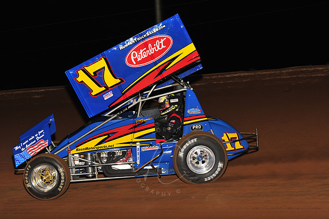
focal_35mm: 92
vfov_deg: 14.8
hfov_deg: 22.2
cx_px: 164
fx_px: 840
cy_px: 110
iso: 1000
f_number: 8
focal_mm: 92
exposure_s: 1/320
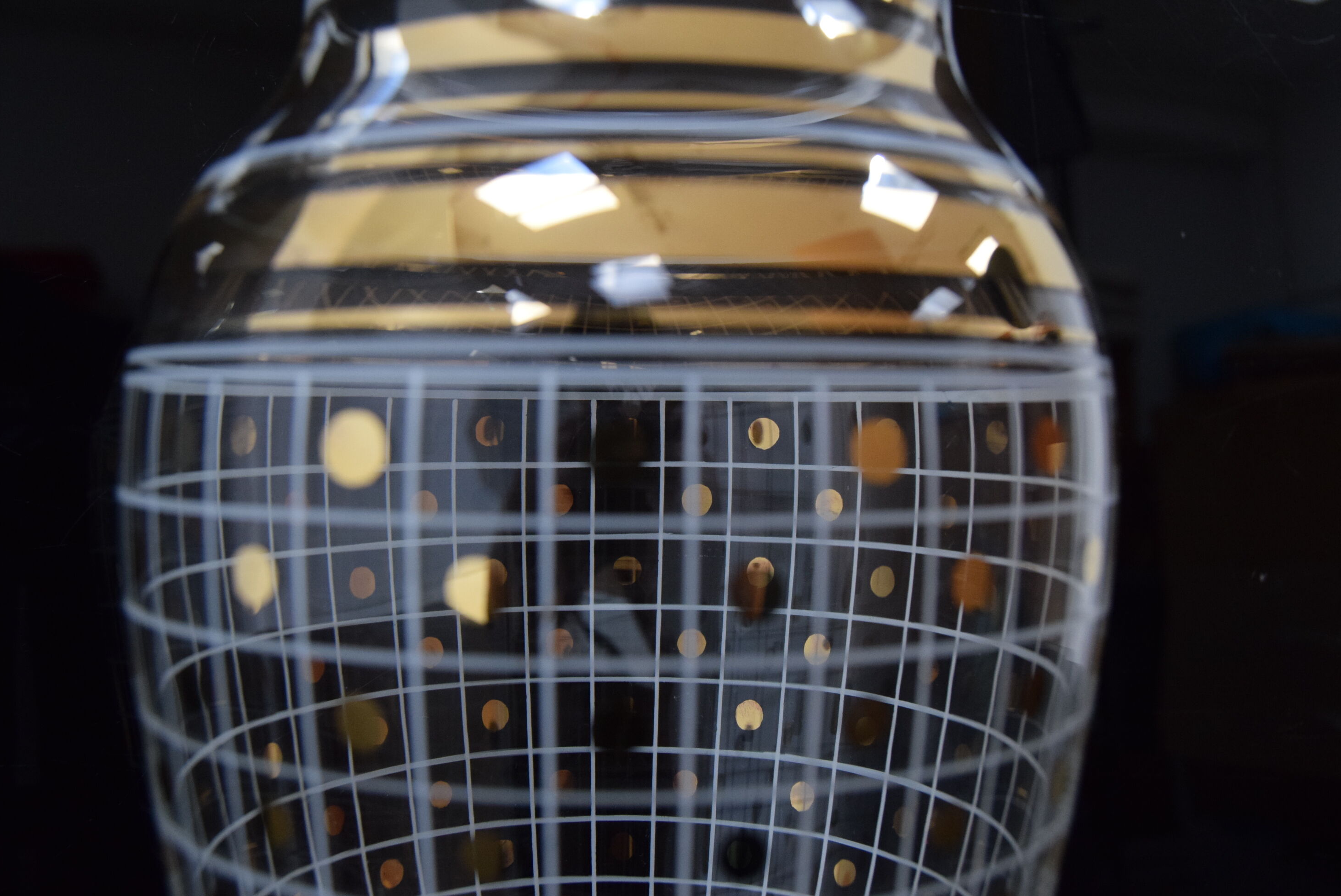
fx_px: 1491
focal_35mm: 40
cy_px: 445
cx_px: 676
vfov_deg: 33.5
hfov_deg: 48.4
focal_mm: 26
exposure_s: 1/125
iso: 1600
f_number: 5.6
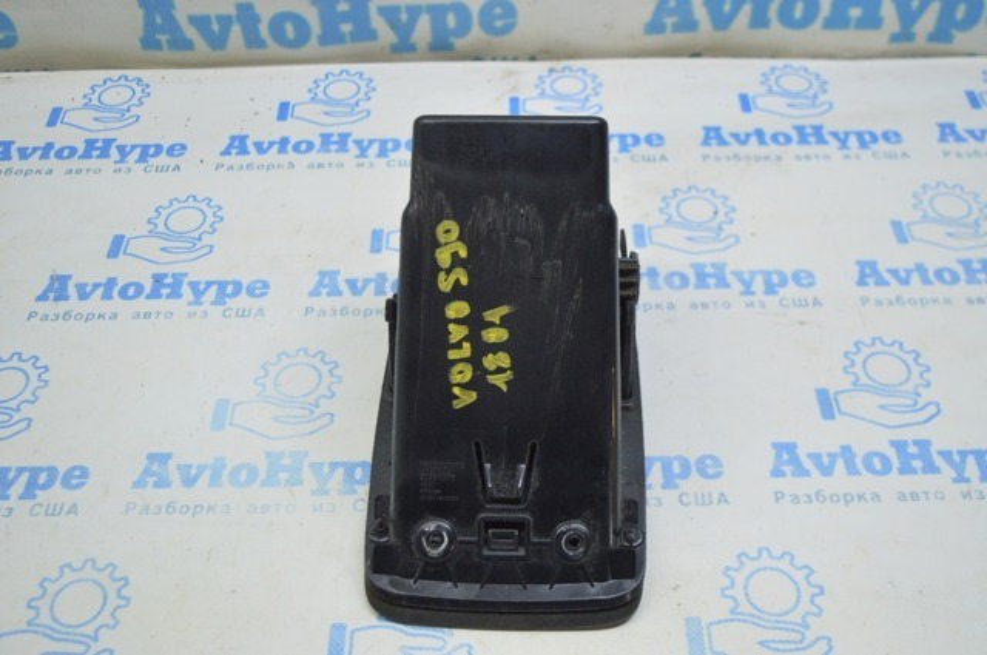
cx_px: 494
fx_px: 1109
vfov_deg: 32.9
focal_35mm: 40
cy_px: 328
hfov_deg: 48.0
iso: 400
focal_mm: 27
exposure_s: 1/40
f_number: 4
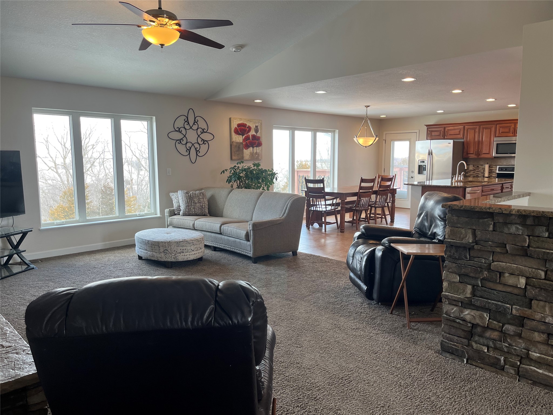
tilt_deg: -7.6
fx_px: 415
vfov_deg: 53.1
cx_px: 276
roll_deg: -0.2
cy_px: 208
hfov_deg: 67.3
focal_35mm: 26
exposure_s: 1/120
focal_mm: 5.1
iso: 50
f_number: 1.6
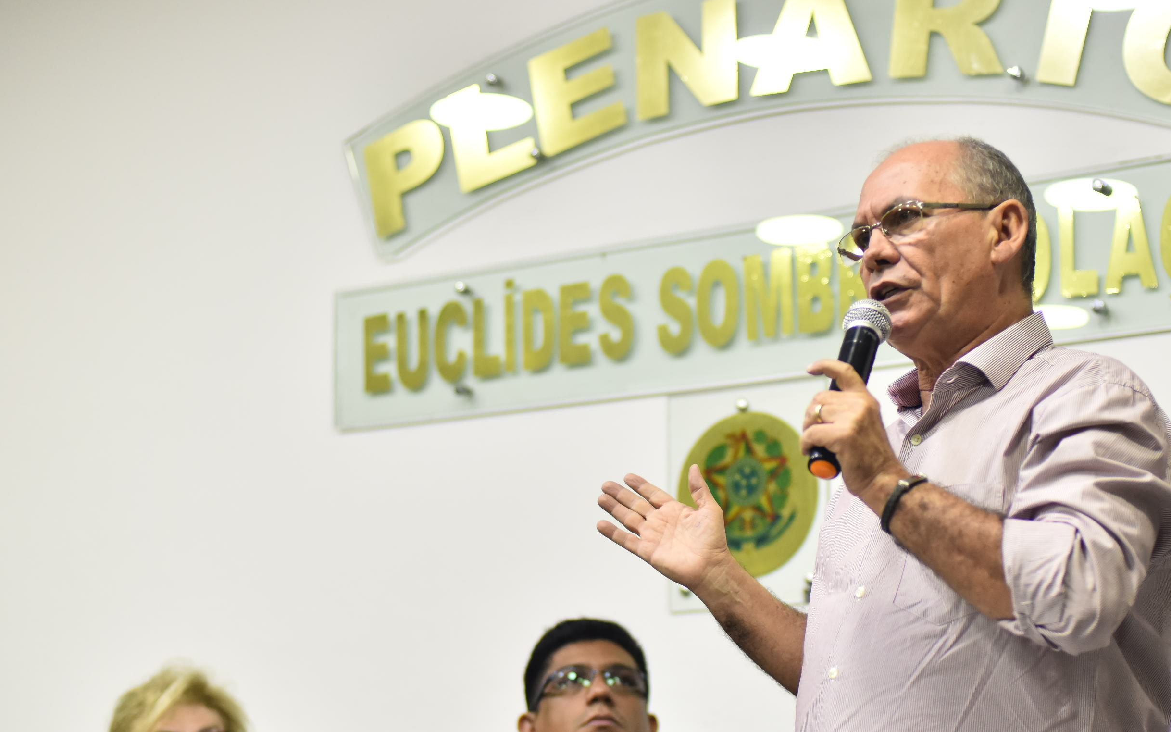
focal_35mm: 77
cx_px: 693
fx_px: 2458
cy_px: 482
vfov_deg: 16.9
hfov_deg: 26.8
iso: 1600
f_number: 2
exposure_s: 1/500
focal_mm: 50
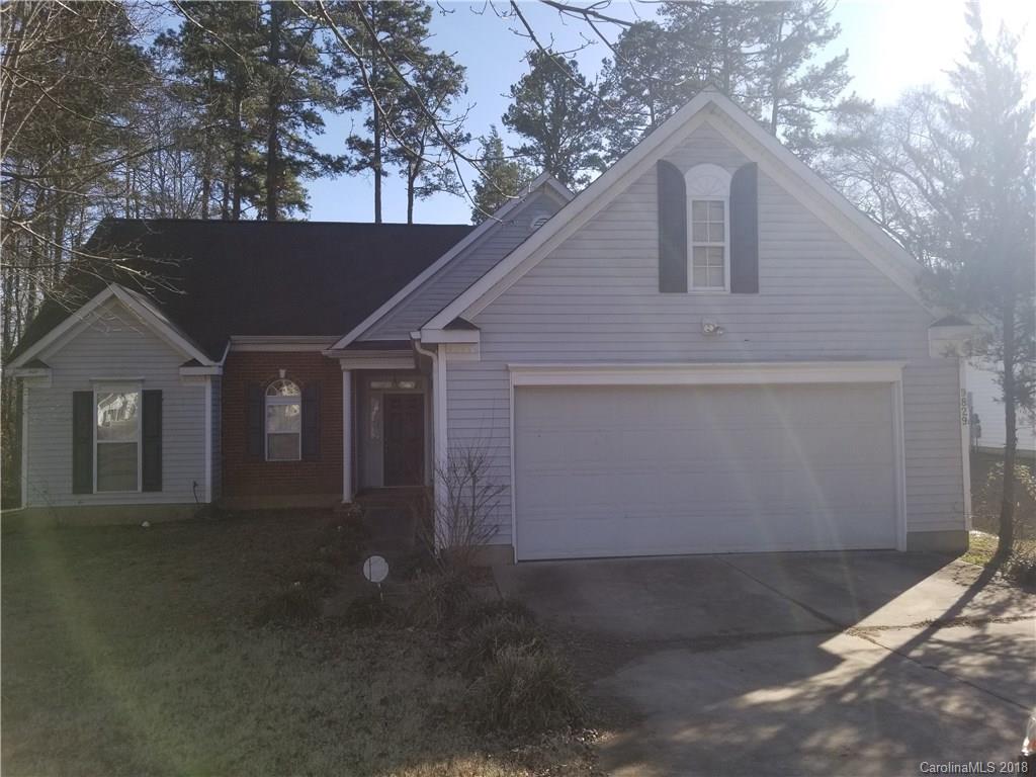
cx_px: 518
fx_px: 778
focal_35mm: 26
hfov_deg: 67.3
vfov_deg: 53.1
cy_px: 388
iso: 50
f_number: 1.7
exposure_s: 1/2144
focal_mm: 4.3
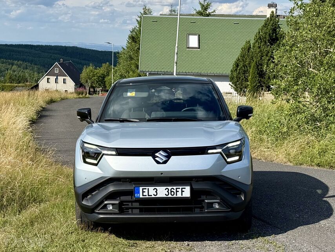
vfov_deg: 30.3
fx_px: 465
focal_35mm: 48
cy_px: 126
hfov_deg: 39.6
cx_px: 168
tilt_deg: -6.5
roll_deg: -2.0
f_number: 1.78
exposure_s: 1/4587
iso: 100
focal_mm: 6.76
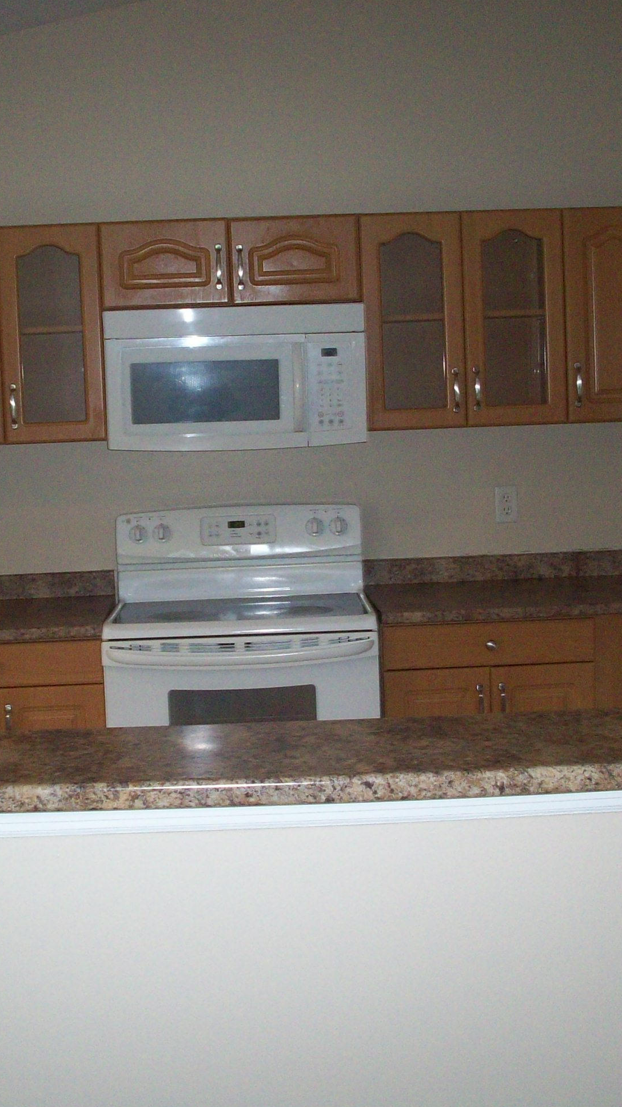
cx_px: 241
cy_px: 552
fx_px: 1584
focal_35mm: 54
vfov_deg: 38.5
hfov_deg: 22.2
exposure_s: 1/64
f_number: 2.8
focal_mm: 6.2
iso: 200
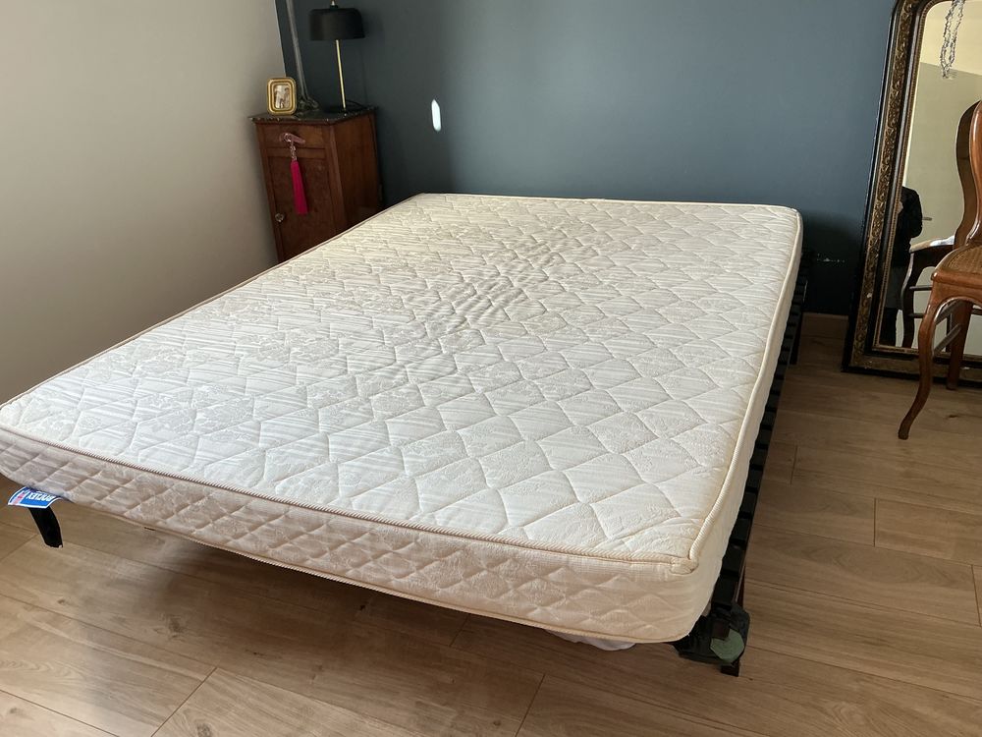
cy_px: 368
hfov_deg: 61.7
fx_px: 823
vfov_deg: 48.2
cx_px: 491
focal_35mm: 29
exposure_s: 1/120
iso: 64
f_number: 1.8
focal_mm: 3
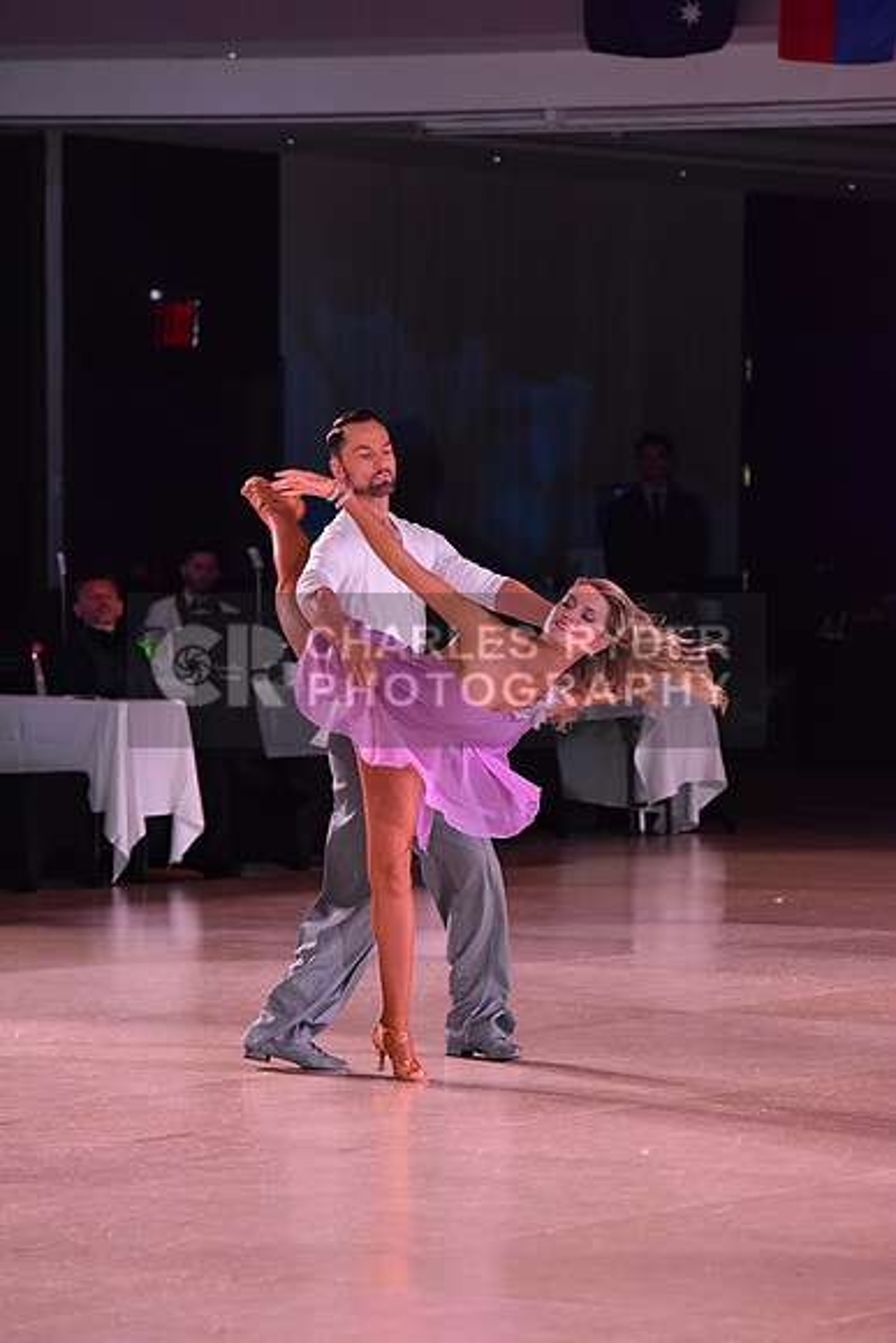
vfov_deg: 11.1
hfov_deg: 7.4
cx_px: 448
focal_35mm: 185
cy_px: 672
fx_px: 6902
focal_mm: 185
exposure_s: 1/320
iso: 2500
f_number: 5.6
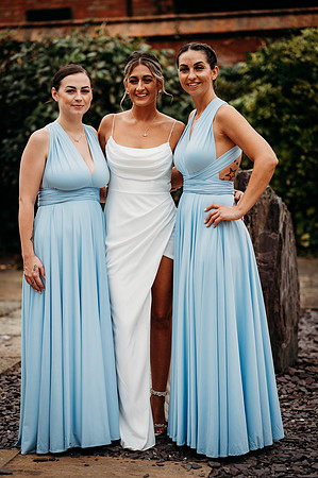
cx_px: 159
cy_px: 239
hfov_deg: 16.0
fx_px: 1129
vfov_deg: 23.9
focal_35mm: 85
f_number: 2.2
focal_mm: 85
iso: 100
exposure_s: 1/1600
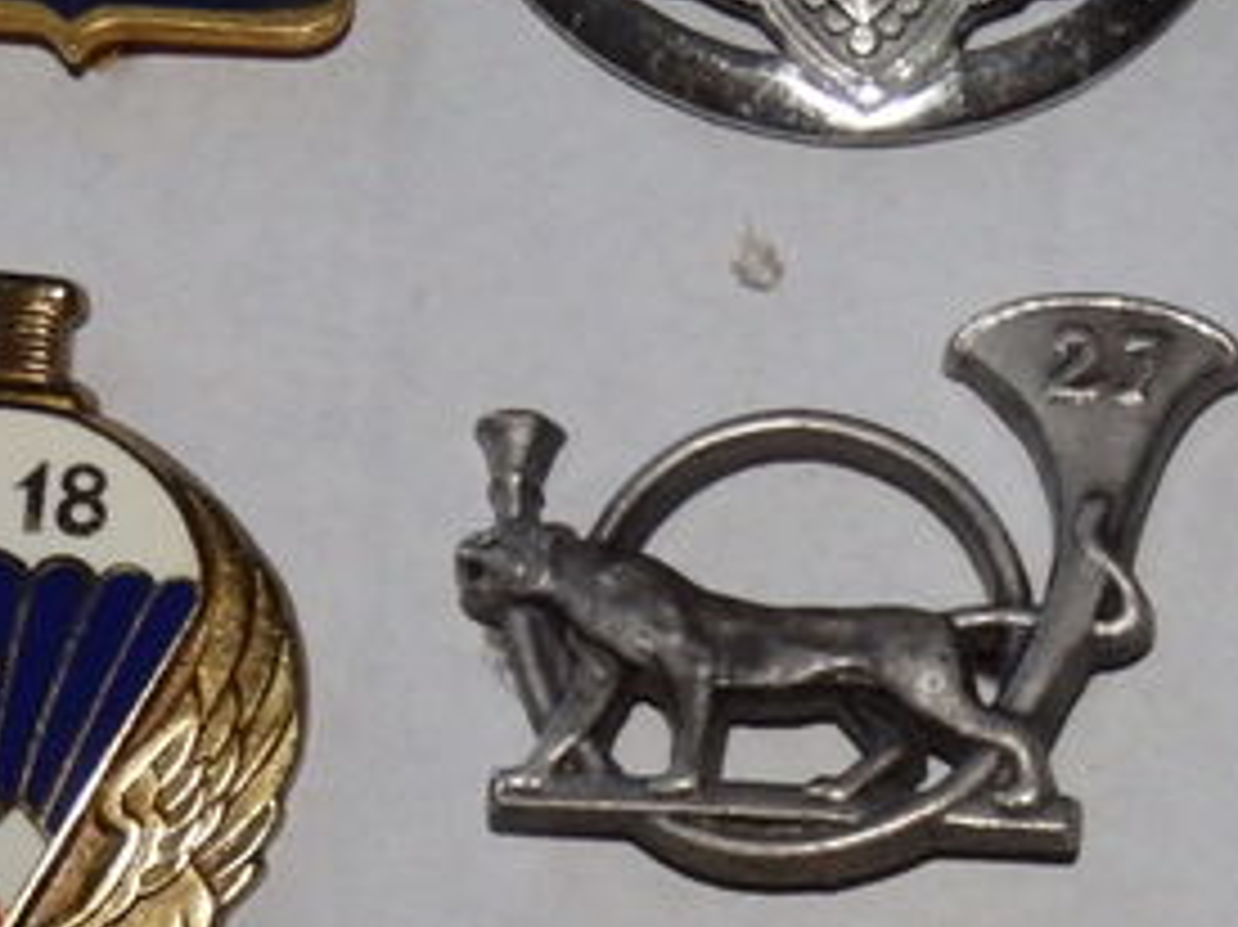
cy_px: 868
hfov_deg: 20.9
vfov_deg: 16.0
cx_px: 1215
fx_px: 3253
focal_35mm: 91
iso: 400
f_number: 8.7
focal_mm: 4.5
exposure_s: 1/30
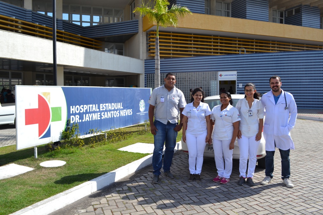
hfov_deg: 61.9
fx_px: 269
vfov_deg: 43.6
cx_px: 162
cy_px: 108
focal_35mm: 30
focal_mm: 20
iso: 100
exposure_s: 1/250
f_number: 8
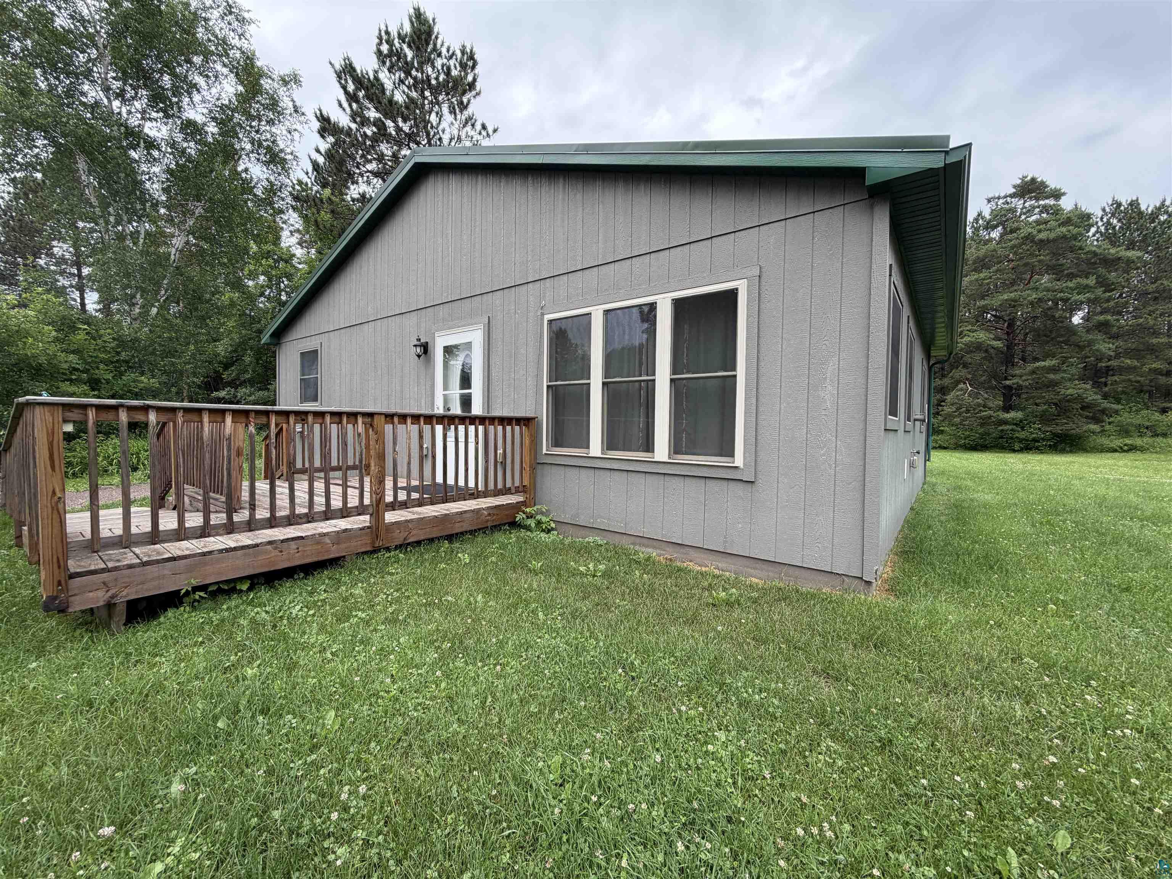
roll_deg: +0.4
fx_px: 474
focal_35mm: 14
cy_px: 440
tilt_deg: -0.2
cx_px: 586
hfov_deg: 102.1
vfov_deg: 85.7
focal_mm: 2.22
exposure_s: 1/280
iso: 50
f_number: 2.2
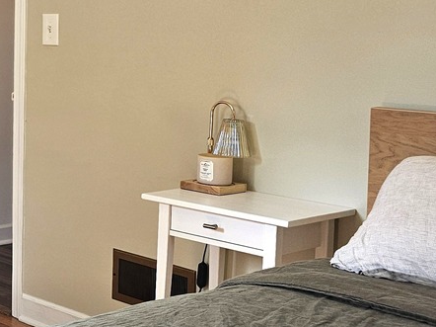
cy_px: 75
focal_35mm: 75
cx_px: -222
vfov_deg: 19.5
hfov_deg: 21.6
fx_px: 944
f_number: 1.7
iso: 80
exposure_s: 1/180
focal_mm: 6.3
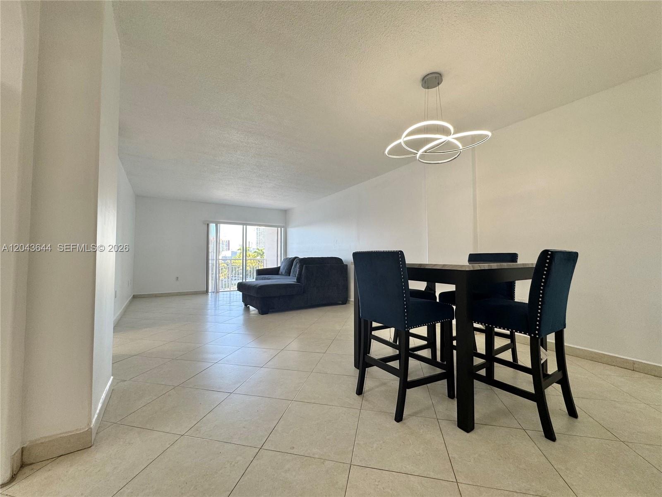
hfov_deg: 102.1
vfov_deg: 85.7
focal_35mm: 14
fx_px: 268
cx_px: 331
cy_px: 248
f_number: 2.2
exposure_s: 1/120
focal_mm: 2.22
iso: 80
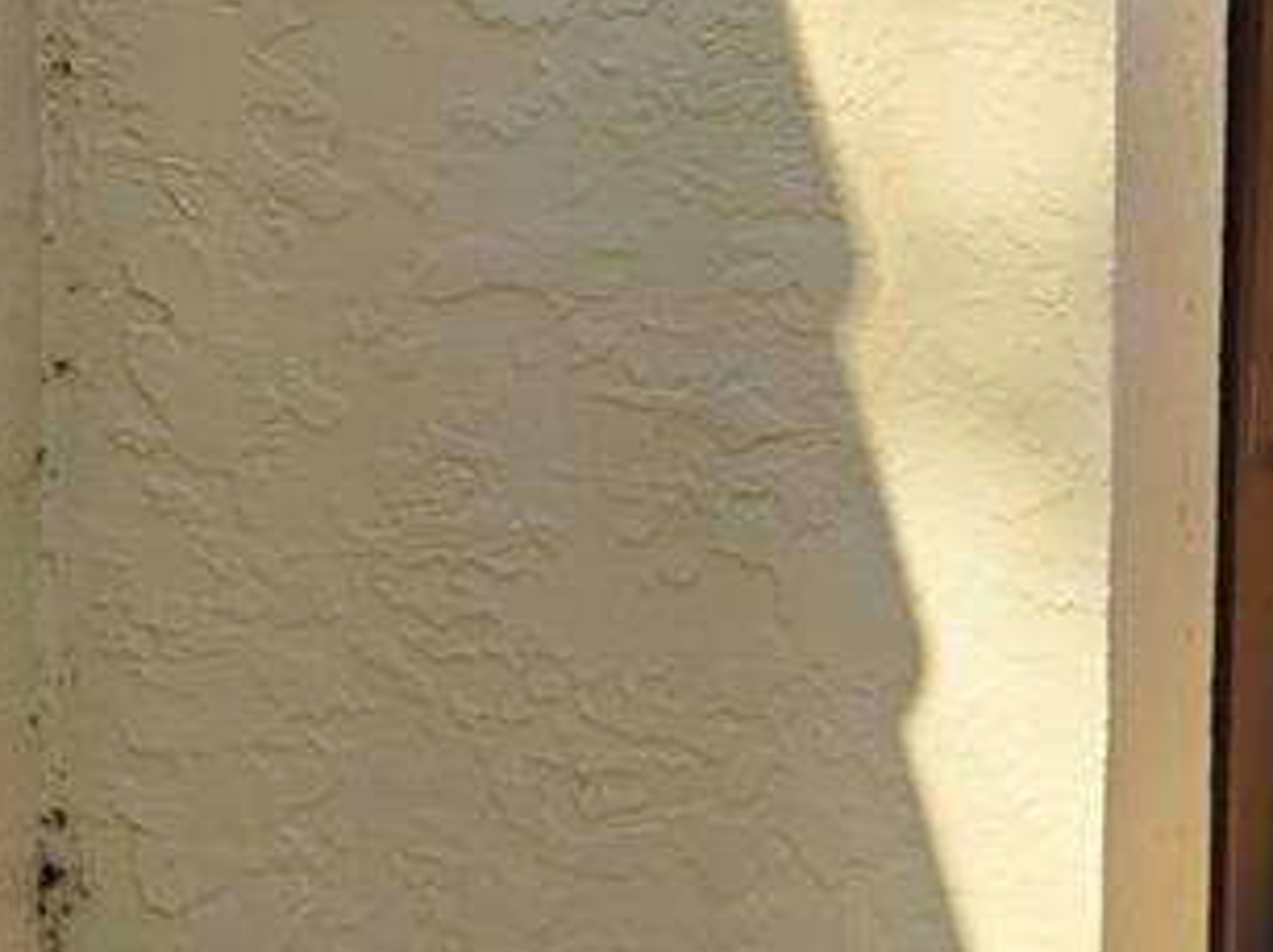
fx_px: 2829
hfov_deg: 20.6
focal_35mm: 77
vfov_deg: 19.0
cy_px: 287
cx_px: 2038
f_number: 1.7
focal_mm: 6.3
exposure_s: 1/909
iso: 12
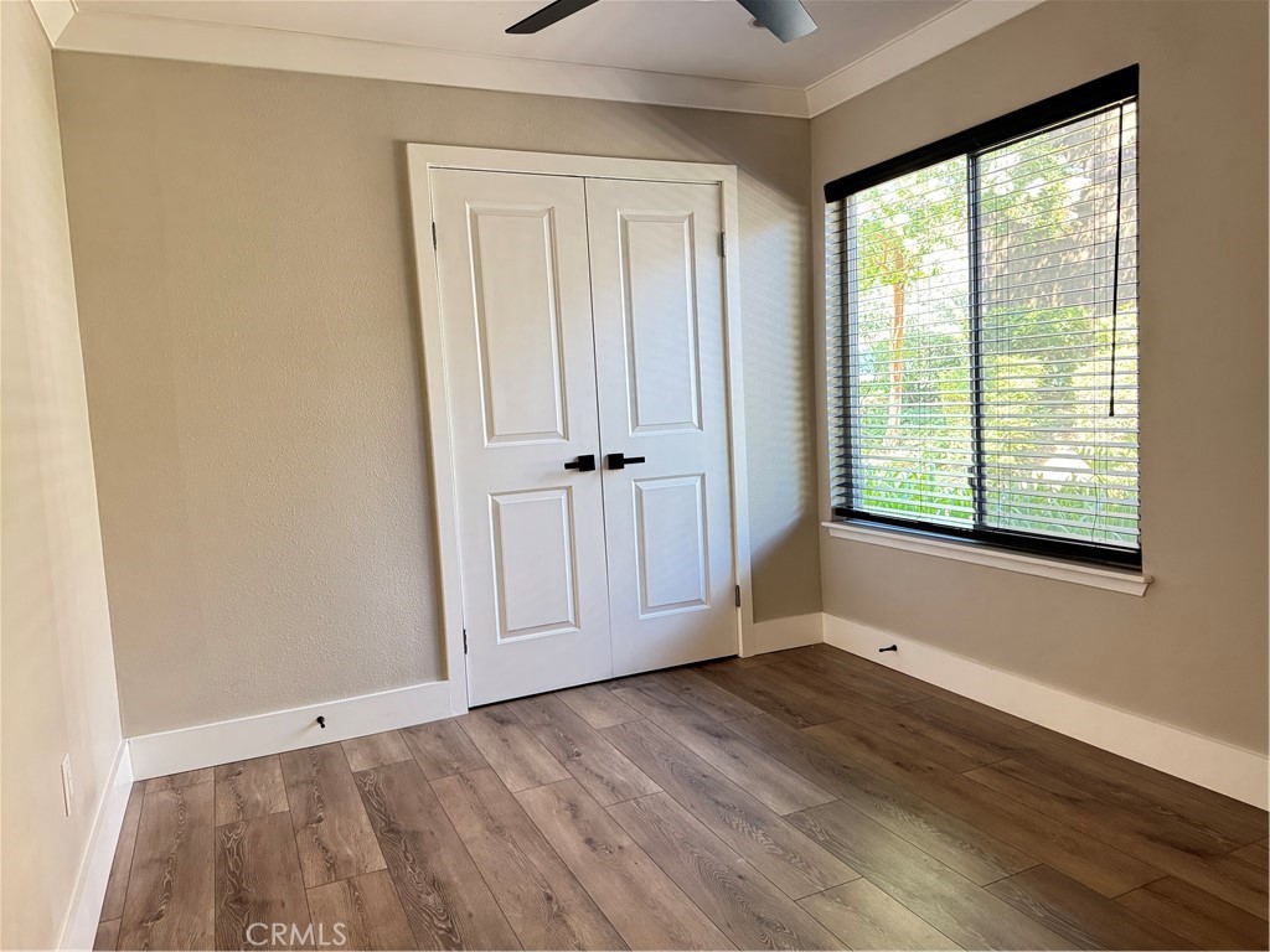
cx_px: 635
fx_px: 881
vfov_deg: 56.8
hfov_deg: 71.6
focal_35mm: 24
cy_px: 476
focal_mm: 6.76
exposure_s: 1/60
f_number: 1.78
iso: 640
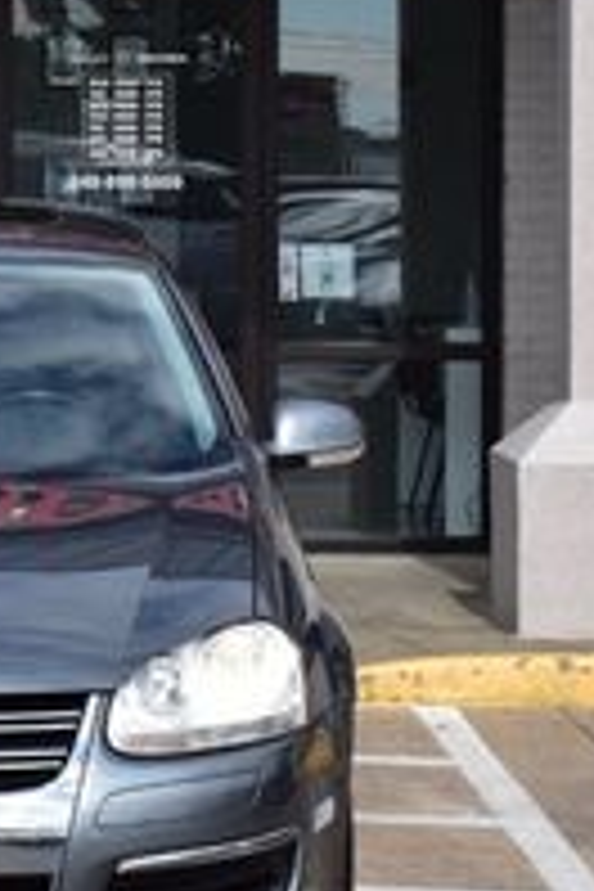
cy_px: 243
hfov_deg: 8.3
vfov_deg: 12.4
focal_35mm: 165
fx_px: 4083
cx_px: -72
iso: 400
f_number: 11
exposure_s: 1/400
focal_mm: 34
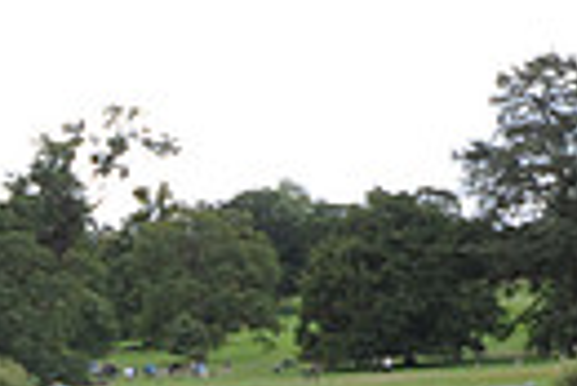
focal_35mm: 156
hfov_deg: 11.9
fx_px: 2503
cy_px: 732
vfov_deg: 8.4
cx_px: -533
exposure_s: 1/1000
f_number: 5
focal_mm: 35
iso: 800
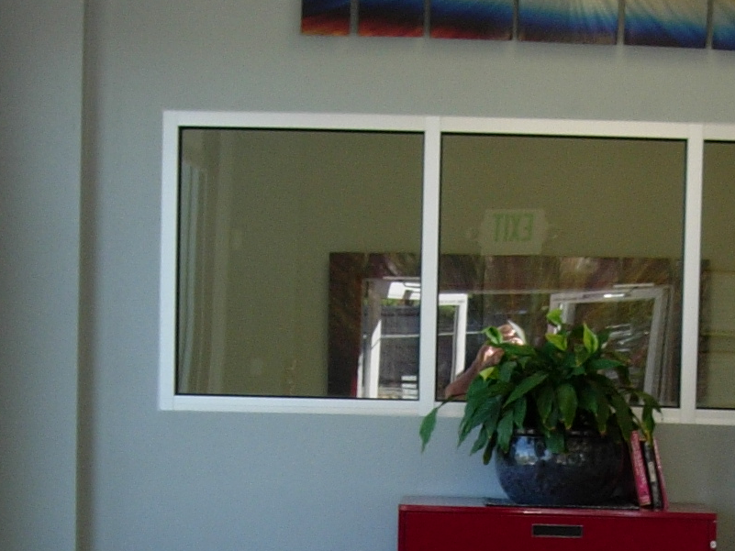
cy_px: 736
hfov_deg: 15.9
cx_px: 560
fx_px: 2612
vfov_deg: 11.7
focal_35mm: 123
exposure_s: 1/87.9
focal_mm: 7.8
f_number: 2.8
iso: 64
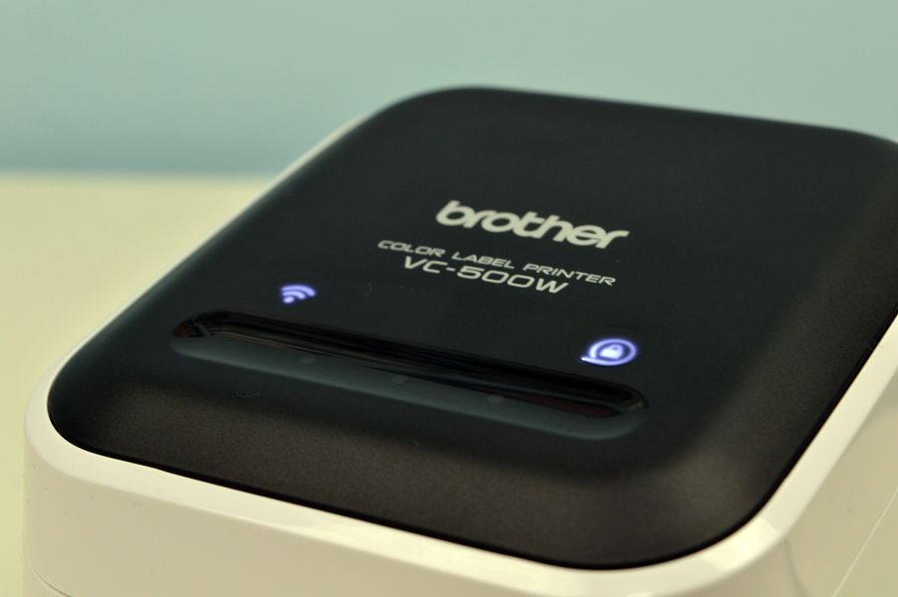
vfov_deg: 16.5
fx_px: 2056
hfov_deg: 24.6
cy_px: 298
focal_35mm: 82
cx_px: 449
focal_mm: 55
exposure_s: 1/25
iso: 800
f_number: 10
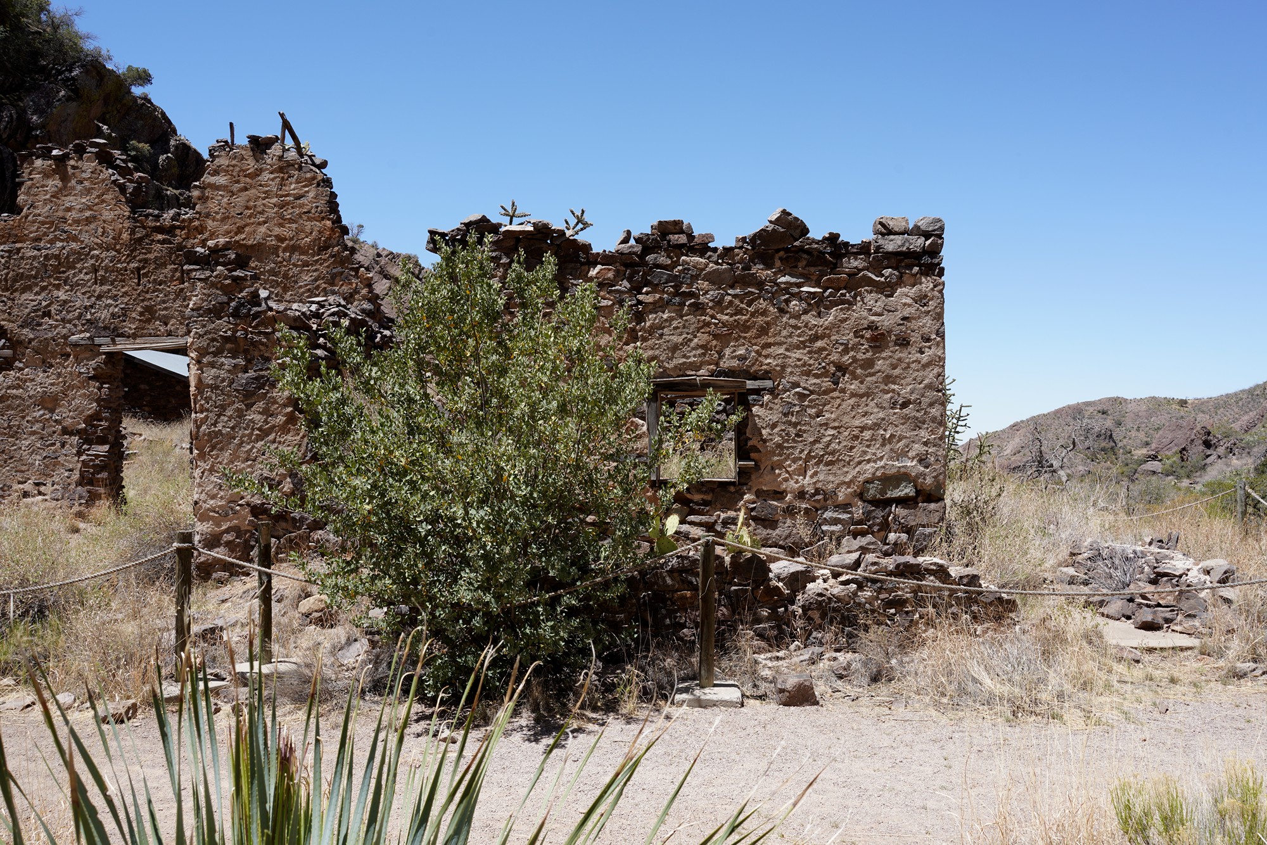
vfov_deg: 46.4
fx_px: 986
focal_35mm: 28
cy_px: 422
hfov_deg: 65.5
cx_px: 634
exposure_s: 1/100
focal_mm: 28
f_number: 11
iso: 100
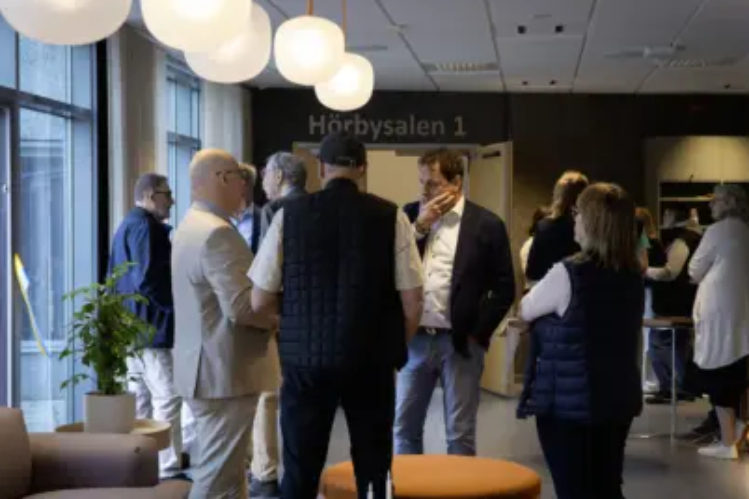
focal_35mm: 56
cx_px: 381
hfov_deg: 35.9
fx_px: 1155
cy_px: 249
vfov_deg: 24.4
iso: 1000
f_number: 4
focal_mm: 35
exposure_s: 1/160
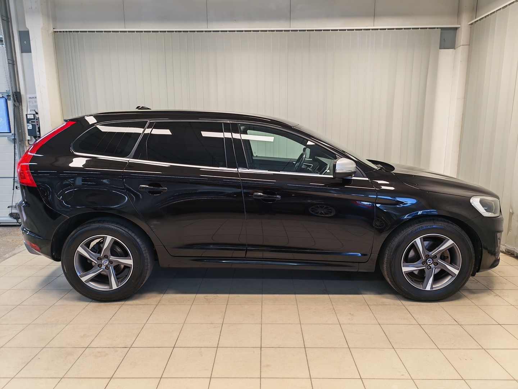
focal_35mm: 23
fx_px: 344
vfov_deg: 58.9
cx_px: 259
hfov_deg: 73.9
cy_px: 194
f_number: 1.6
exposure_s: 1/50
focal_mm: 5.4
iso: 64
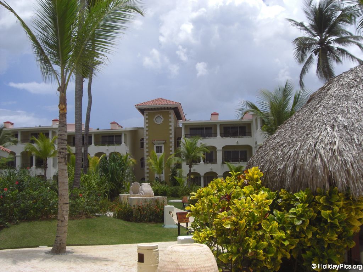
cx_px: 182
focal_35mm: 38
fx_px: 398
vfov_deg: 37.7
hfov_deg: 49.0
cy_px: 136
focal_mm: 6.2
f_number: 8
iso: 64
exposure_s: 1/250
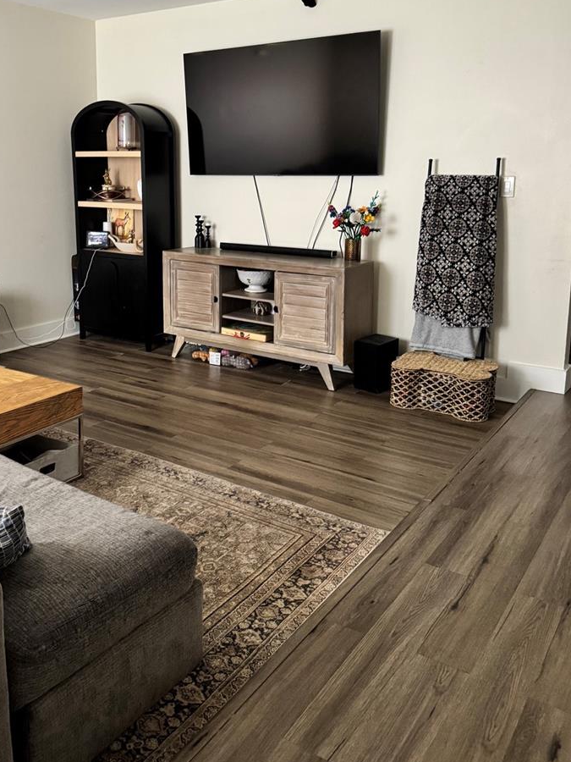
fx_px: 704
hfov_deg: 43.9
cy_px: 279
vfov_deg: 56.1
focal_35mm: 32
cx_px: 221
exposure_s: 1/40
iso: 640
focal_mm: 6.76
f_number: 1.78
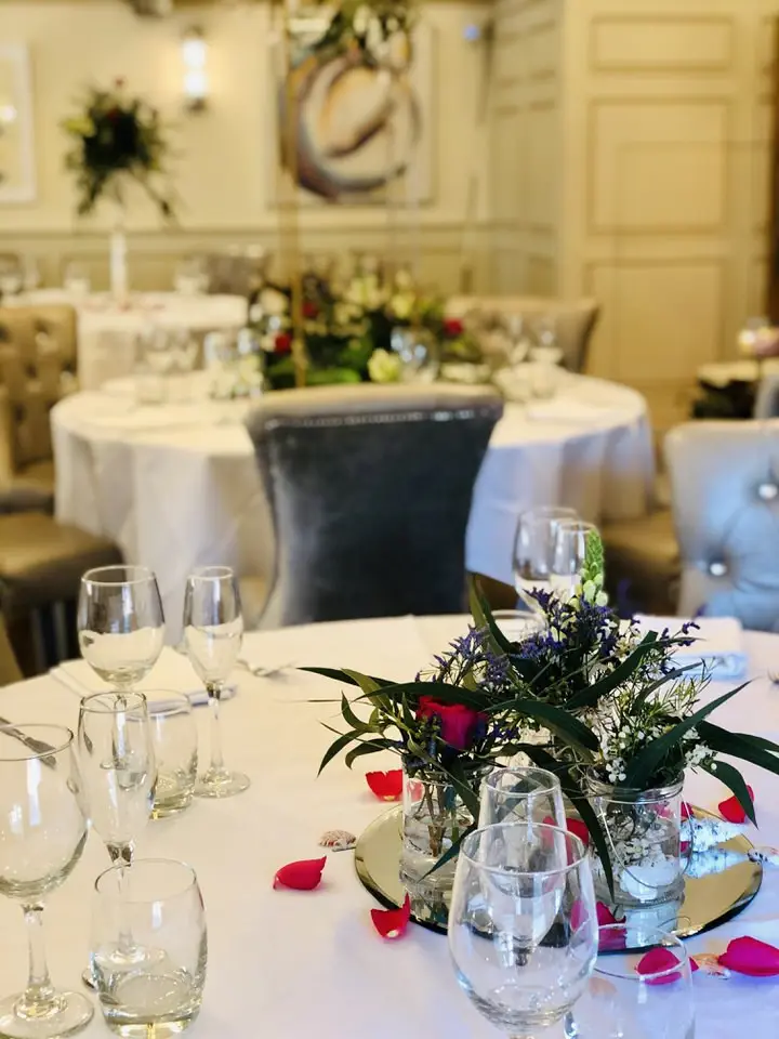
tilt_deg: -12.8
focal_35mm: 52
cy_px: 520
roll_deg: +1.5
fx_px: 1560
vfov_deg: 36.8
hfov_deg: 28.0
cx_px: 390
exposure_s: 1/25
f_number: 2.4
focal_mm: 6
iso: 160
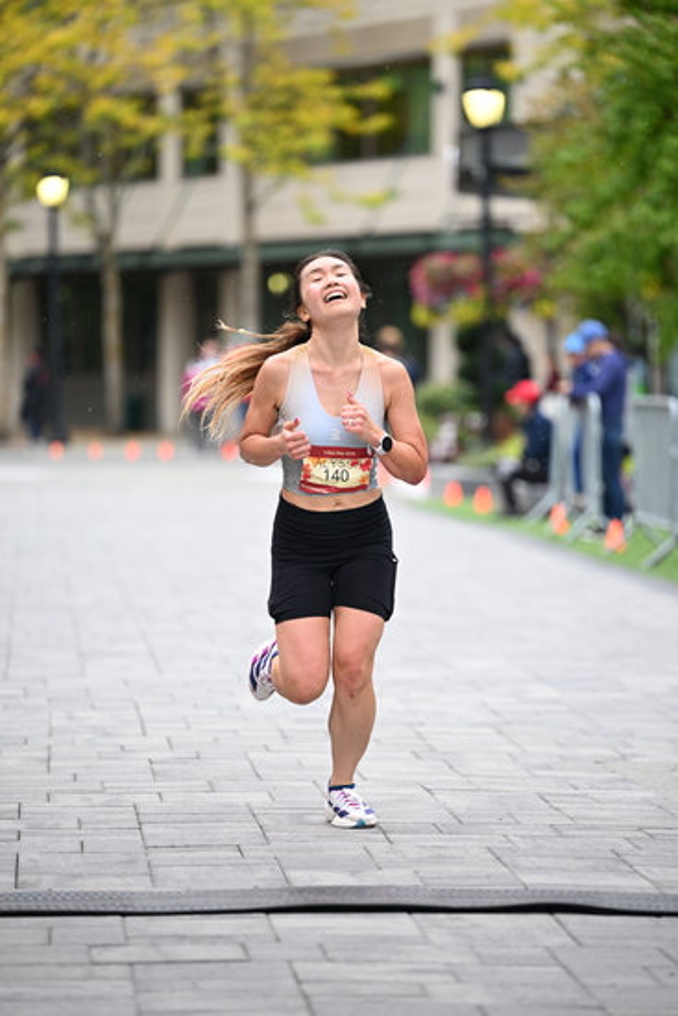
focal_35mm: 165
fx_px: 4658
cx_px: 339
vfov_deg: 12.4
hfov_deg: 8.3
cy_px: 508
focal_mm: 165
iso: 1250
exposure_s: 1/1250
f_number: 2.8
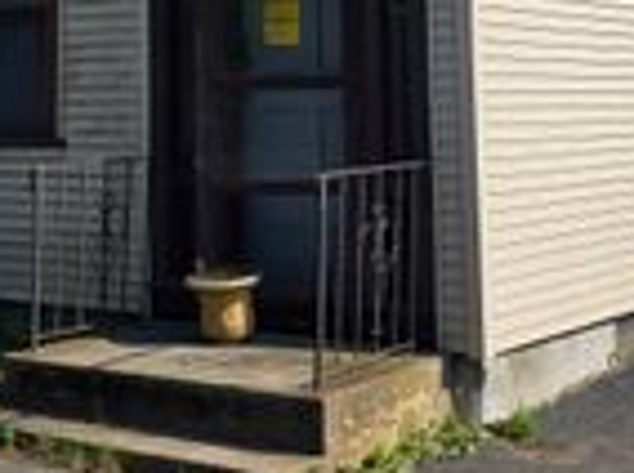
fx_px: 1481
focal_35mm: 81
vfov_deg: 17.5
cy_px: -60
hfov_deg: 24.0
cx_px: 201
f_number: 1.7
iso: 80
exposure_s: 1/5958
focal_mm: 6.3
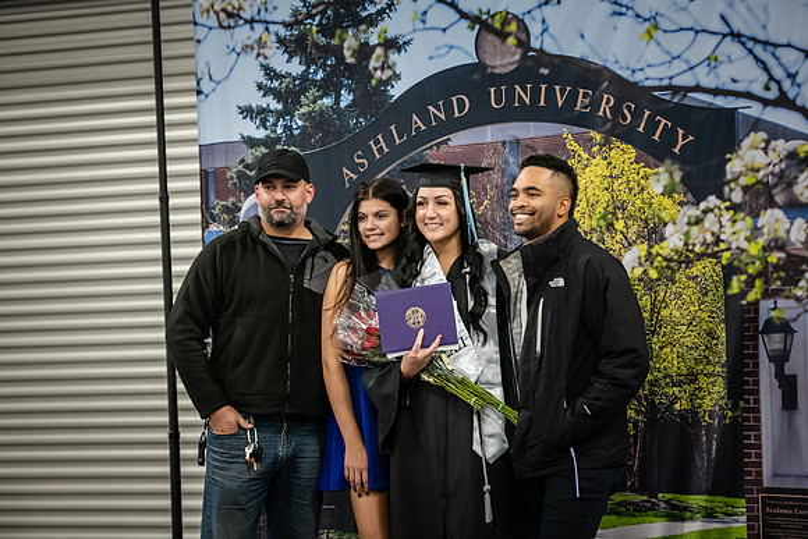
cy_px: 270
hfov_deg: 20.8
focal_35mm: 98
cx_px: 404
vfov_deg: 14.0
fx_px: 2200
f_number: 3.2
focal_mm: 98
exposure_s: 1/200
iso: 3200
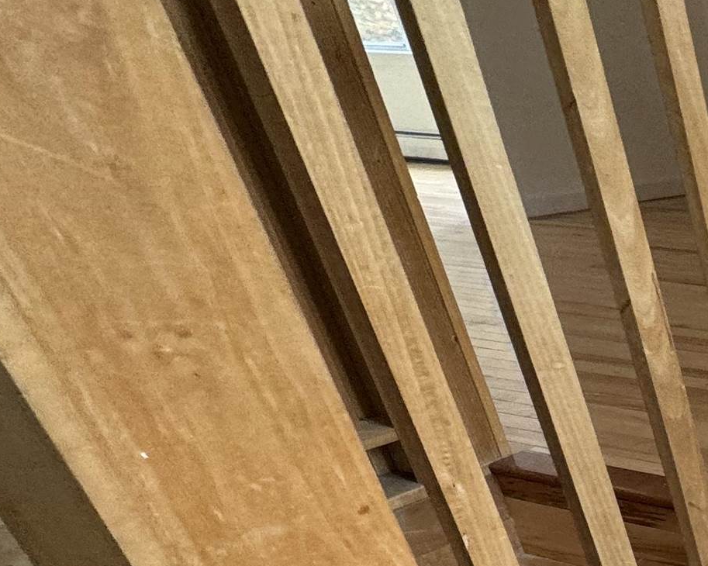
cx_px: 1181
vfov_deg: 29.2
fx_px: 964
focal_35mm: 46
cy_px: 640
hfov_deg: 24.6
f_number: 2.2
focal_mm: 2.22
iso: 160
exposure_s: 1/120
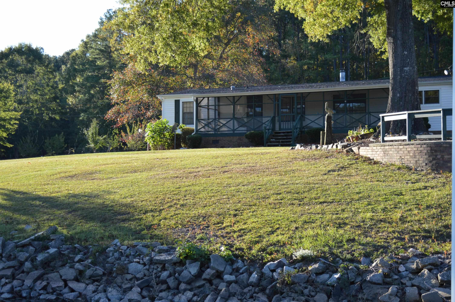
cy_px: 151
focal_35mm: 60
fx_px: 758
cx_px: 228
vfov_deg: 22.6
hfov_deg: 33.4
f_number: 5.6
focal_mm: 40
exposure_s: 1/125
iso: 100
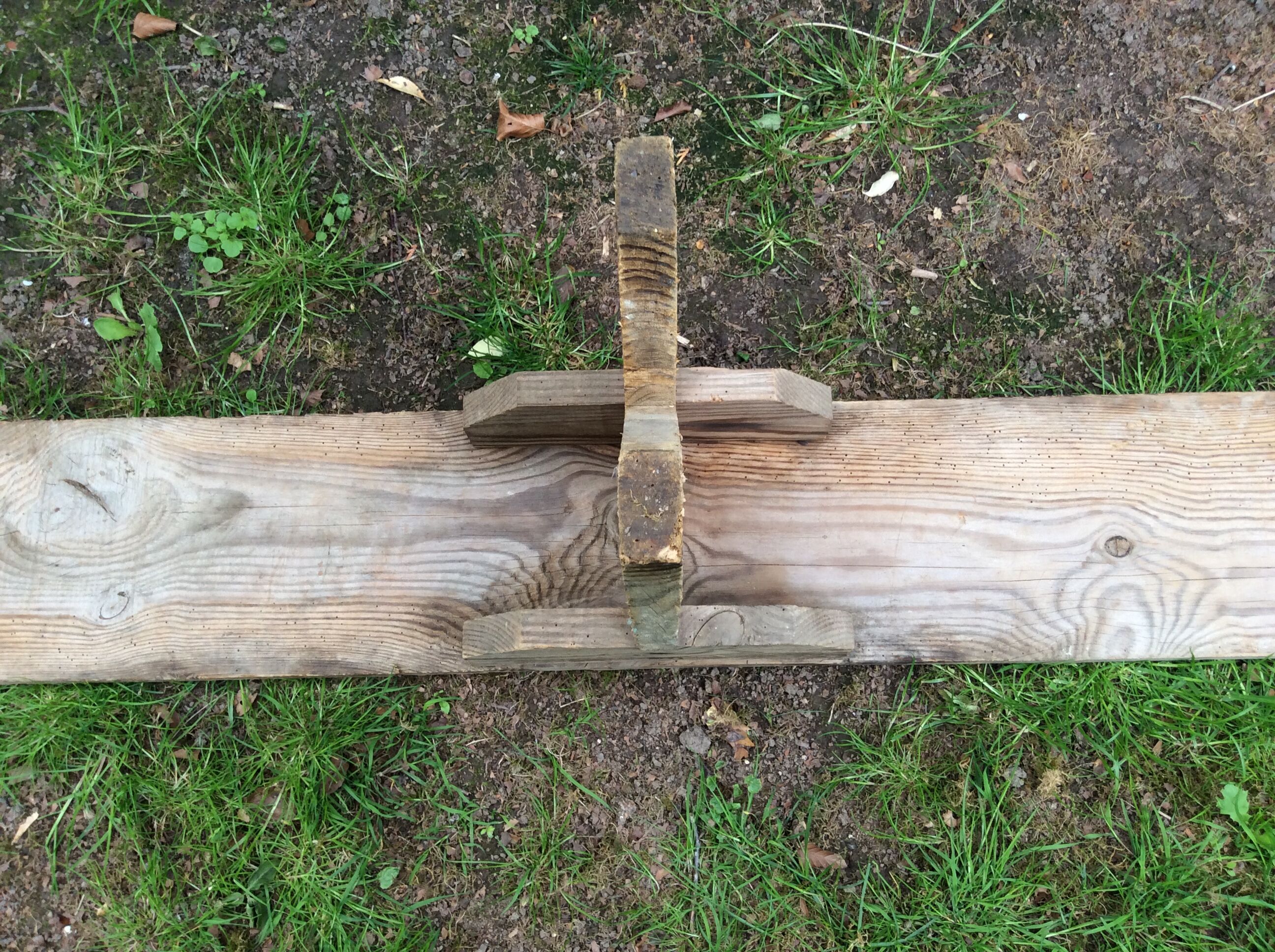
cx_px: 638
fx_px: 1177
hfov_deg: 56.9
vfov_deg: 44.1
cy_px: 476
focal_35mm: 32
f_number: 2.4
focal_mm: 3.3
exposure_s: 1/222
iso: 32
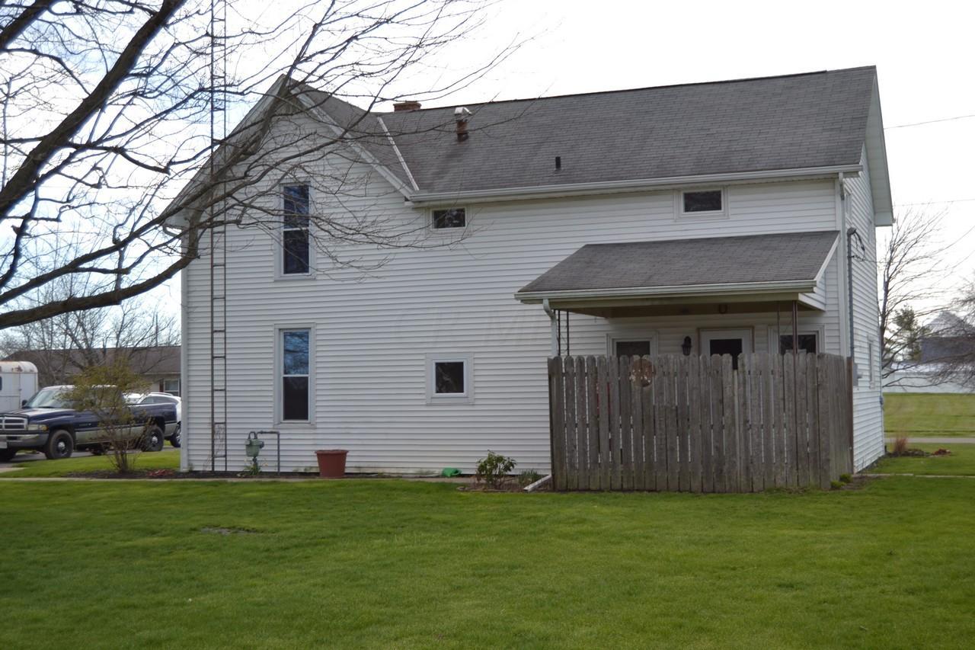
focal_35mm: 46
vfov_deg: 28.9
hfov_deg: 42.3
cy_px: 325
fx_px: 1259
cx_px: 488
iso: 100
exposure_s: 1/400
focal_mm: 31
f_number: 4.2
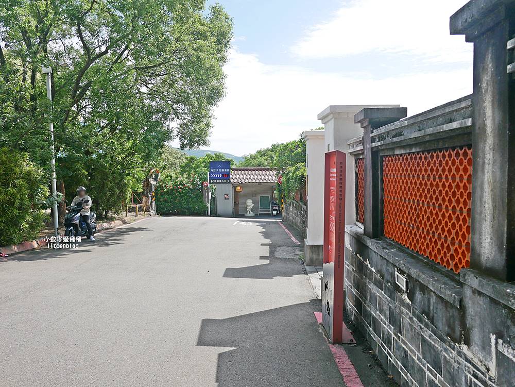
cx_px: 258
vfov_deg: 49.8
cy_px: 194
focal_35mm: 28
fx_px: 417
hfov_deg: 63.4
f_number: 4
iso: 200
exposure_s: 1/1000
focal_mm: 14
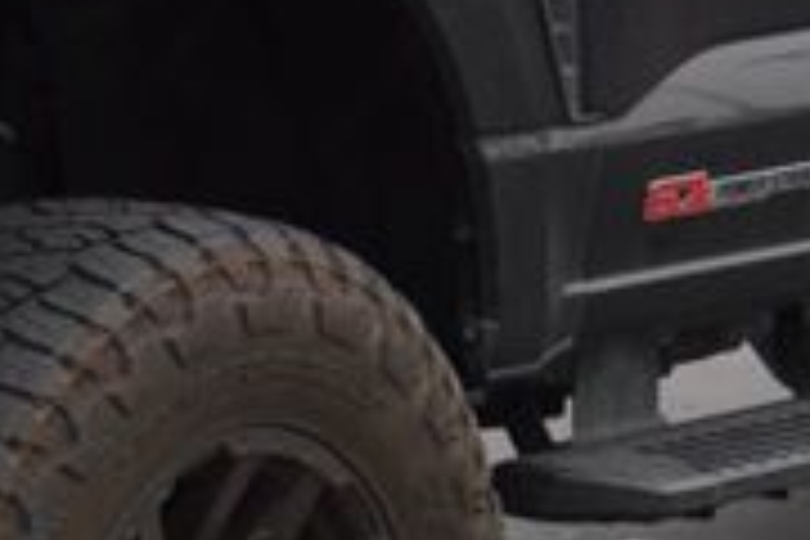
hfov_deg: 7.5
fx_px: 6142
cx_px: 248
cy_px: 108
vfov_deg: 5.0
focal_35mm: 273
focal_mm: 32
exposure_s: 1/60
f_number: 5
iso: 100
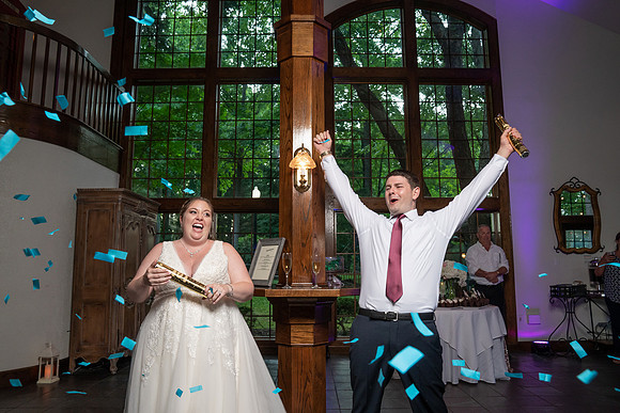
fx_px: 450
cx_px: 310
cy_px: 206
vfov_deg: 49.4
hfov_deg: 69.2
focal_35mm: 26
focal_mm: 26
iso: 2000
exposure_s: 1/200
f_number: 5.6
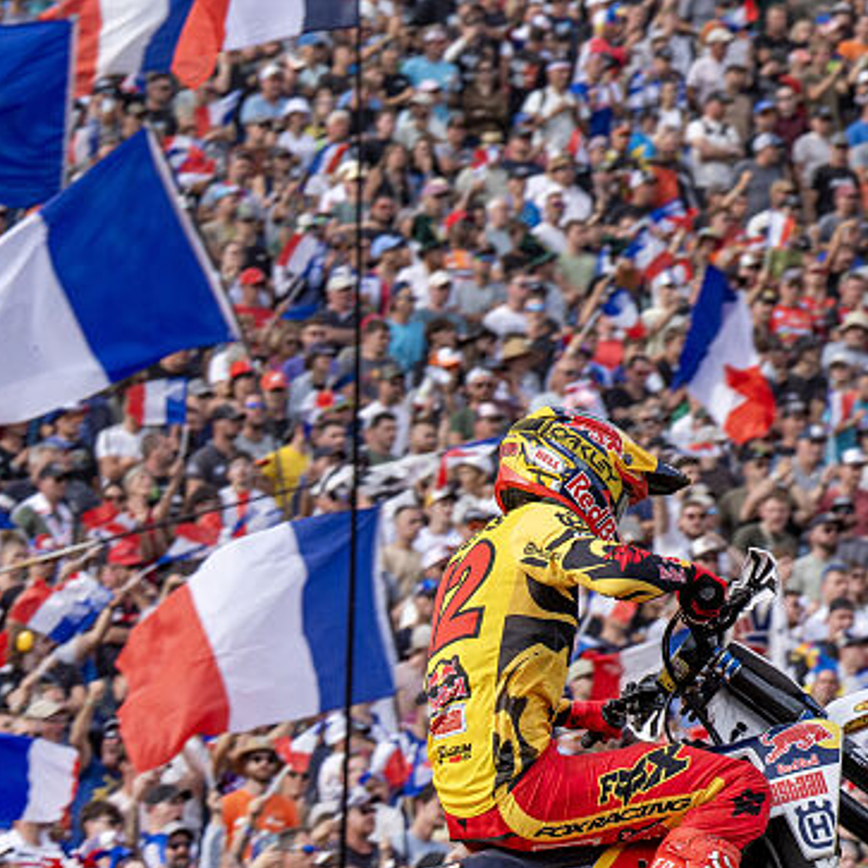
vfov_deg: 6.1
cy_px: 794
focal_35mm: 287
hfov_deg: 6.1
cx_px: 206
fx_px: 8142
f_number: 5.6
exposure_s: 1/1000
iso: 250
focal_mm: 99
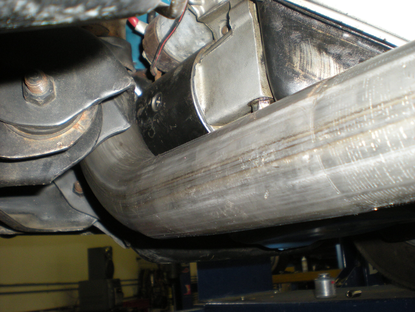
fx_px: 456
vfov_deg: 37.7
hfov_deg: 49.0
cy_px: 156
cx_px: 208
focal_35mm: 38
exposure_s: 1/60
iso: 156
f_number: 3.1
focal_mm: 6.3
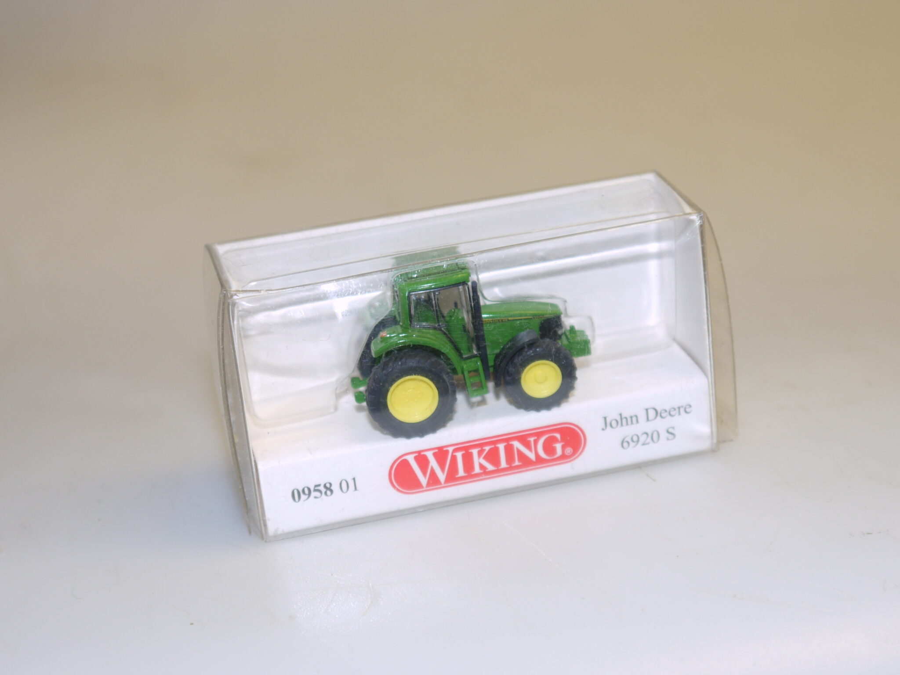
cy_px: 338
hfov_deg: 26.7
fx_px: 1898
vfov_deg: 20.2
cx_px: 450
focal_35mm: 73
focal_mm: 26
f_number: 4.7
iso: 100
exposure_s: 1/40
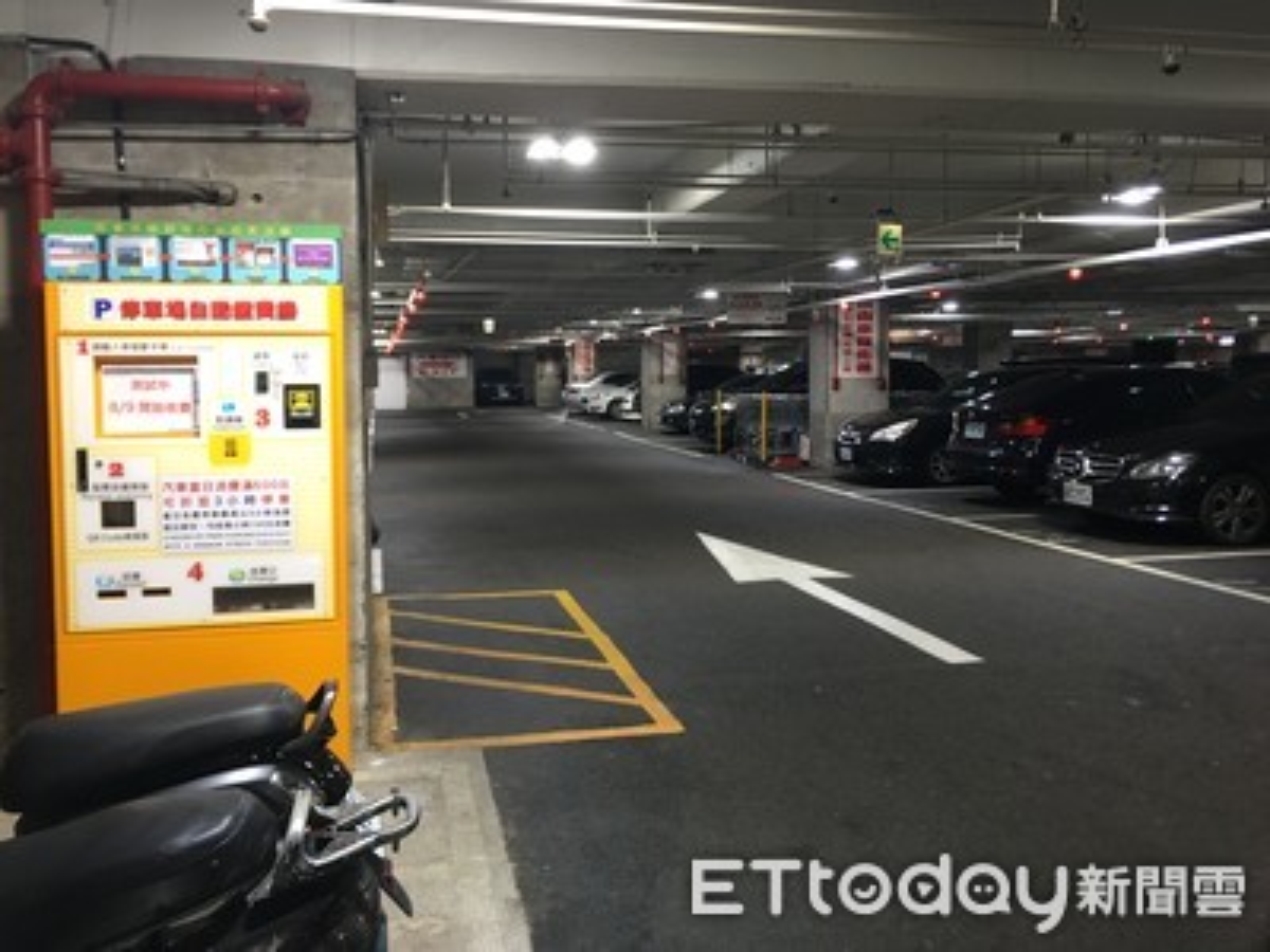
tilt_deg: -3.2
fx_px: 1064
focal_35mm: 29
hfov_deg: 61.7
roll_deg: -2.6
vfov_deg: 48.2
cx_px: 635
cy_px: 476
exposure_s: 1/15
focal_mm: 4.15
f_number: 2.2
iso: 40
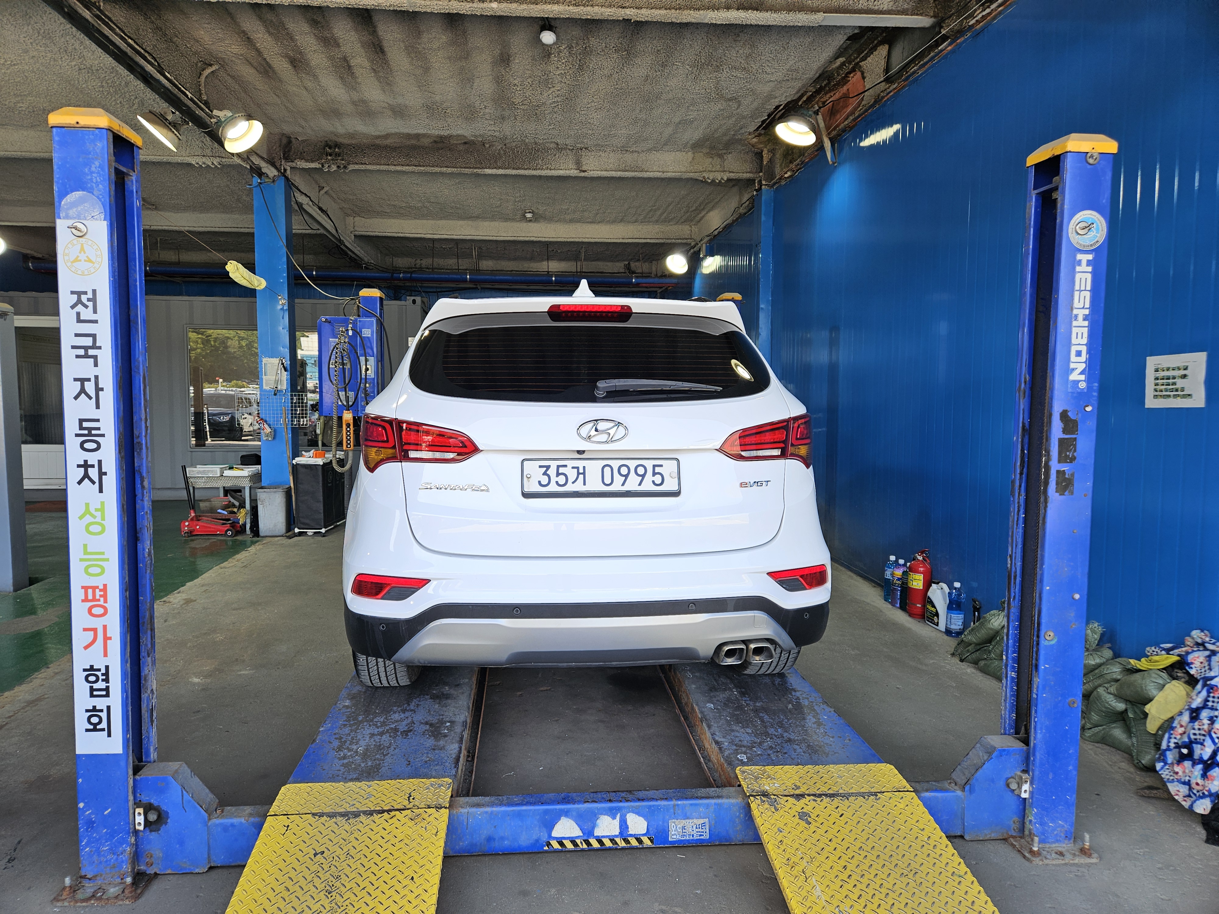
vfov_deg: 58.9
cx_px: 610
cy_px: 457
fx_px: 810
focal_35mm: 23
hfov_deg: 73.9
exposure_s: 1/159
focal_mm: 5.4
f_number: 1.8
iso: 25
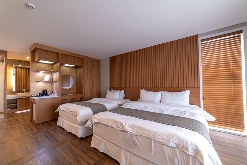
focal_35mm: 14
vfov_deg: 81.2
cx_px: 124
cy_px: 82
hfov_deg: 104.3
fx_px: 96
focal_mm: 14
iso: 100
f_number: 11
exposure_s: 1.6
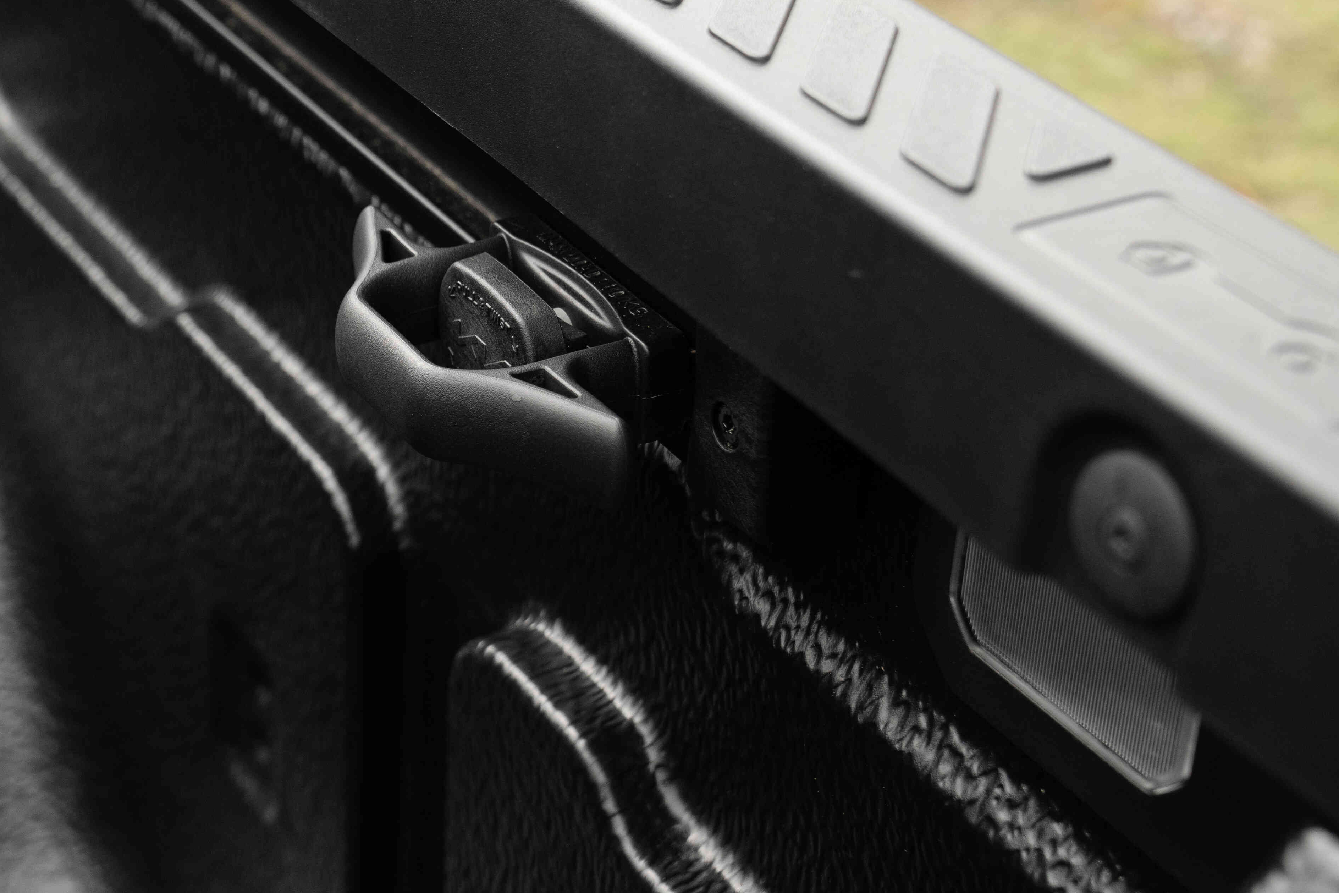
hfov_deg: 25.3
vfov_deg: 17.5
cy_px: 357
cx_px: 187
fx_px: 2901
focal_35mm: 78
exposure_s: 1/250
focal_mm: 42
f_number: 4.5
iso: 800
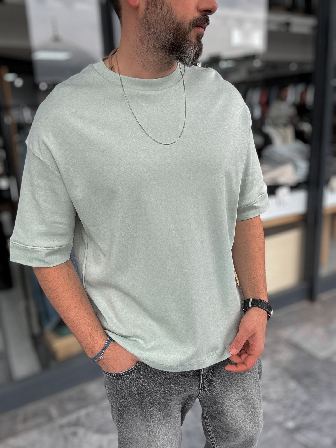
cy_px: 224
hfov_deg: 46.8
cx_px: 168
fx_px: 388
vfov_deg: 60.0
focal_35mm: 30
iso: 25
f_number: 1.9
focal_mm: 2.69
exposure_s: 1/250
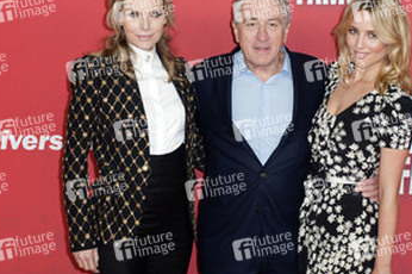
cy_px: 98
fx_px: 1281
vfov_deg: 12.2
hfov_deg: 18.3
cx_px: 231
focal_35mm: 112
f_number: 6.3
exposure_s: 1/250
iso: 800
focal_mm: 86
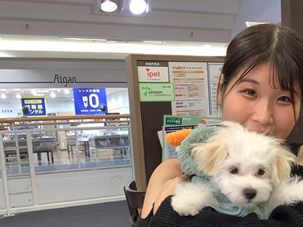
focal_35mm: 51
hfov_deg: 36.6
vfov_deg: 28.0
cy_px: 183
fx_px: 447
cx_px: 228
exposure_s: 1/50
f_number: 2.4
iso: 80
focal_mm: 3.3
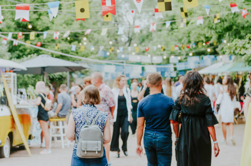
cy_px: 83
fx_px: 731
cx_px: 126
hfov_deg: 19.5
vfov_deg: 13.0
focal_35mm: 105
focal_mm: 70
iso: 200
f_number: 3.5
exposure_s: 1/80
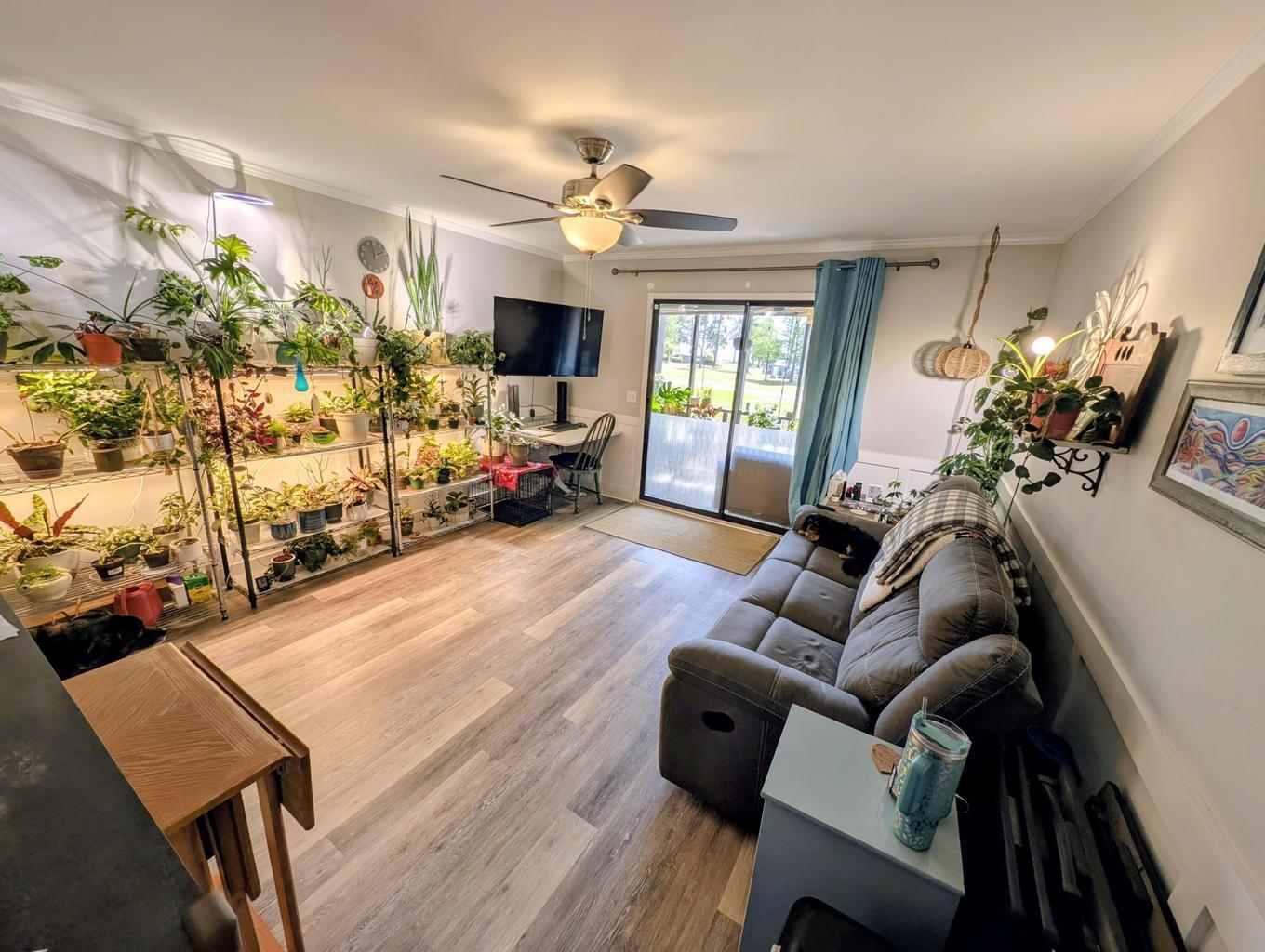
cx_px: 632
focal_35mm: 12
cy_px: 476
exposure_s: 1/147
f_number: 1.95
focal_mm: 2.23
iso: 36
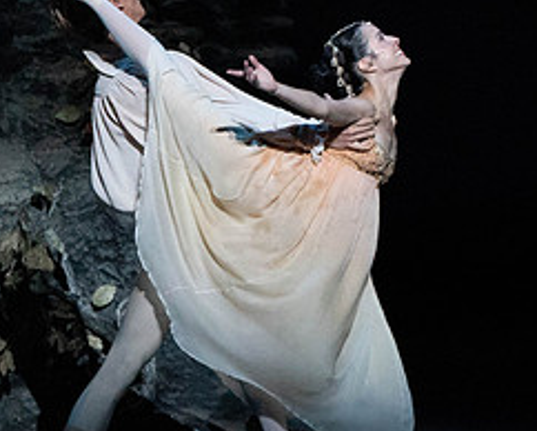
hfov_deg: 2.3
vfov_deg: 1.8
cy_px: 65
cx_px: 4
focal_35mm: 857
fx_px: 13631
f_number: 7.1
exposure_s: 1/200
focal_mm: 285
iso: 8000
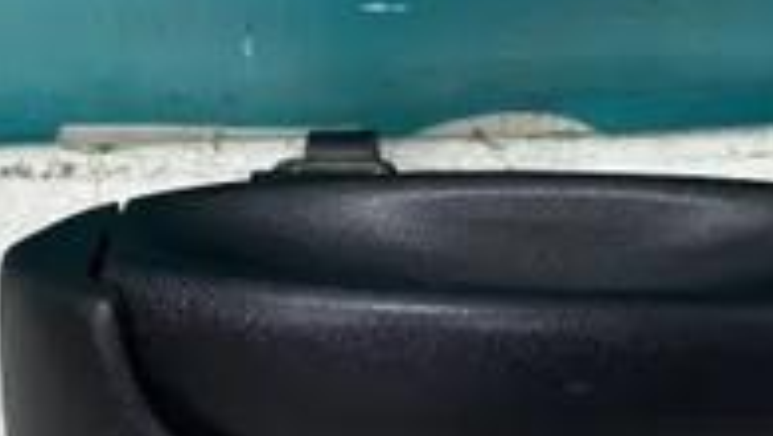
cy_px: -40
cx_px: 468
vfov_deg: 12.8
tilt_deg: -58.3
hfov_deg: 22.9
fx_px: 1908
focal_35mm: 93
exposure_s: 1/50
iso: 100
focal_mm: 4.25
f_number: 1.8
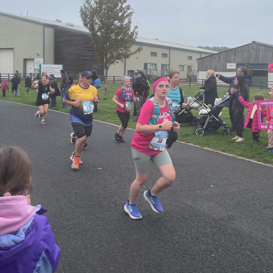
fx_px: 339
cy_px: 79
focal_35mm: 38
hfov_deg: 43.6
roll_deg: -1.9
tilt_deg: +2.0
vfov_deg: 42.9
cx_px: 109
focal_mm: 4.2
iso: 50
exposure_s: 1/711
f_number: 1.6
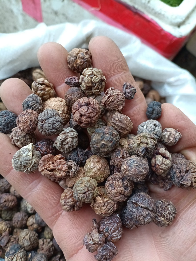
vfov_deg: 67.3
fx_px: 196
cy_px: 130
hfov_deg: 53.1
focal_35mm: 26
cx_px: 98
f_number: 1.8
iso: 143
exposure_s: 1/100
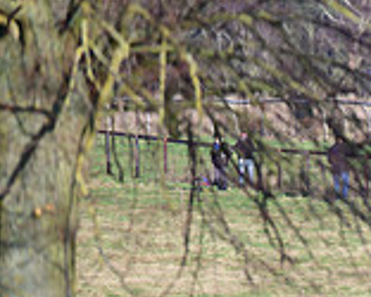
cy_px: 151
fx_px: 19634
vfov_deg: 0.9
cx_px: 809
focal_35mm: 1787
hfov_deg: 1.1
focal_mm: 400
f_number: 5
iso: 400
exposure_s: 1/2000
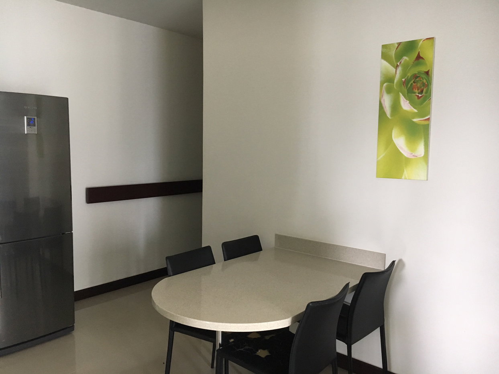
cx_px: 250
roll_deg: -1.0
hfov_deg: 61.7
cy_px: 187
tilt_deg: -5.2
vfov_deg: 48.2
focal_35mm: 29
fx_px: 418
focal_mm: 4.15
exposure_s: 1/33
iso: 200
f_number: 2.2
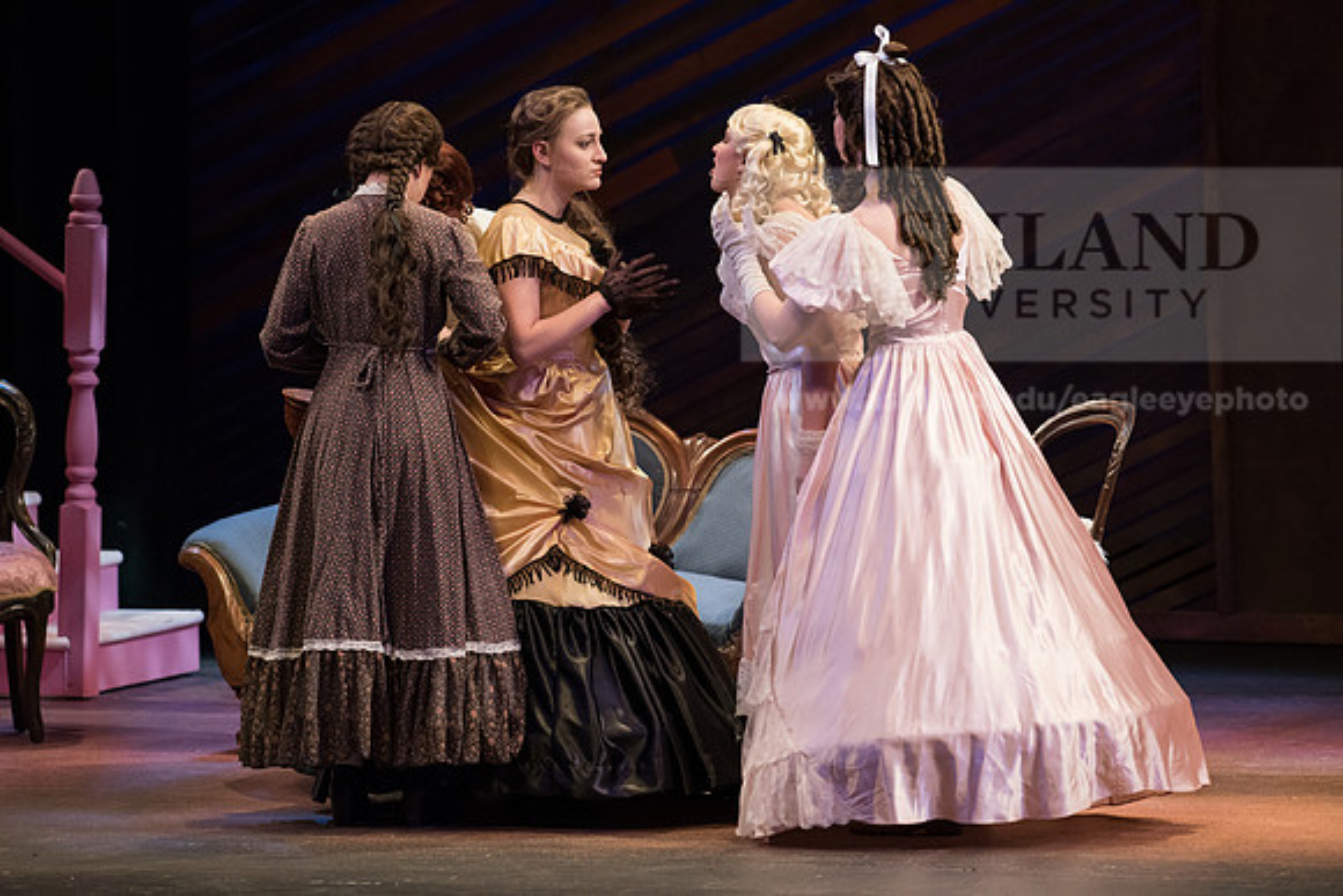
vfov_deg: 4.6
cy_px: 448
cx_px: 672
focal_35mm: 300
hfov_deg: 6.9
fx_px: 11194
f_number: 5
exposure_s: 1/400
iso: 3200
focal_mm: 300
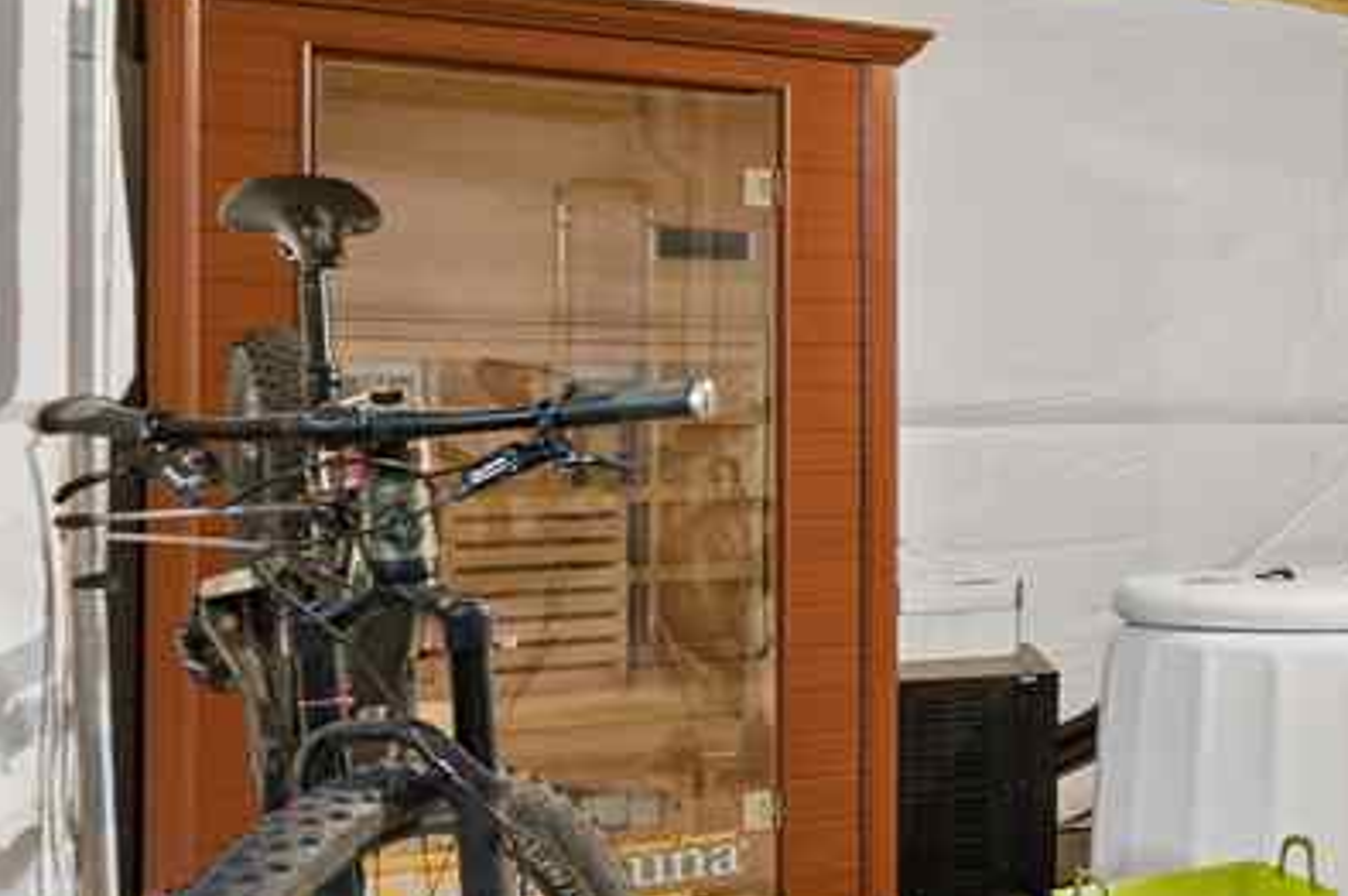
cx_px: 2159
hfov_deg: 25.4
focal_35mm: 52
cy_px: 378
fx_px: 1945
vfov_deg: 25.9
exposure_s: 1/2
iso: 400
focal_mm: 16
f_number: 9
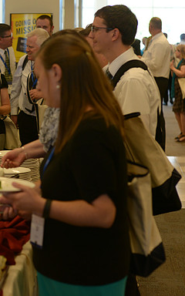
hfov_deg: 9.9
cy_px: 148
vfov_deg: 15.9
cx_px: -29
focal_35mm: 131
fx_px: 1057
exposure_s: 1/125
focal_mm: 85
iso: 1000
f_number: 4
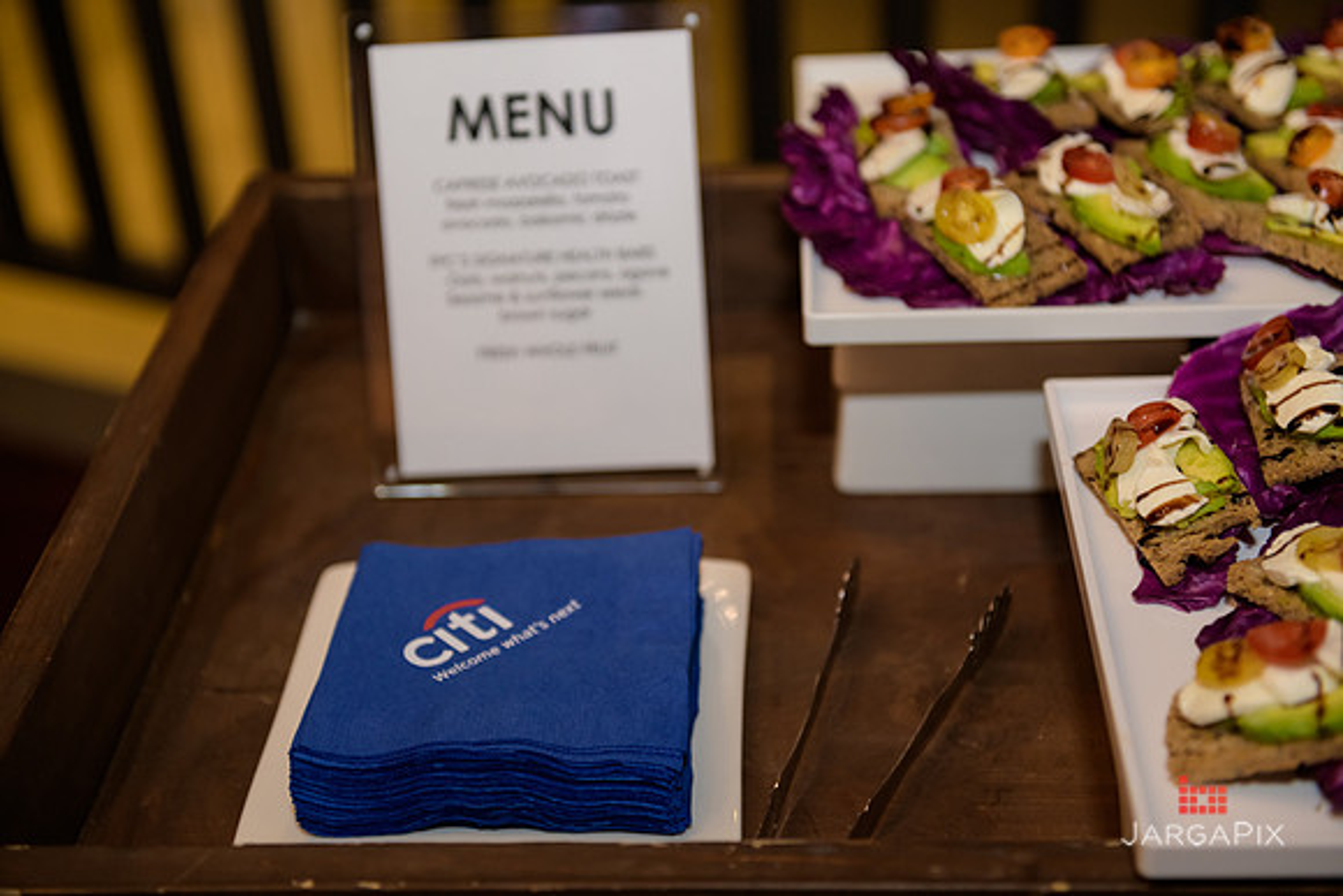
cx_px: 672
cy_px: 448
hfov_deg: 35.6
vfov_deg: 24.2
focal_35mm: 56
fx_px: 2090
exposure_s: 1/125
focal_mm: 56
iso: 1250
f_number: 3.2
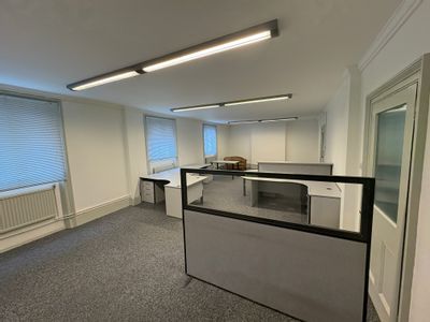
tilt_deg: -6.1
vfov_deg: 85.7
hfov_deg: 102.1
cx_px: 215
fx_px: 174
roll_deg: +0.7
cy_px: 161
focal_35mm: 14
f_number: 2.2
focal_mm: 2.22
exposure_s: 1/100
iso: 100
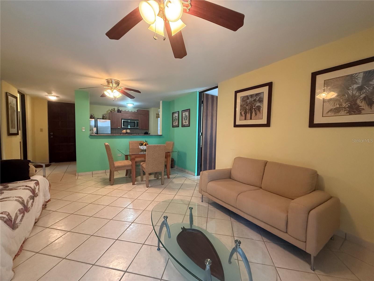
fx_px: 151
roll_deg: -1.3
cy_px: 140
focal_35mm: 14
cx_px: 187
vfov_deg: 85.7
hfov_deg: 102.1
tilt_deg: -2.0
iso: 640
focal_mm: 2.22
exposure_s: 1/60
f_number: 2.2
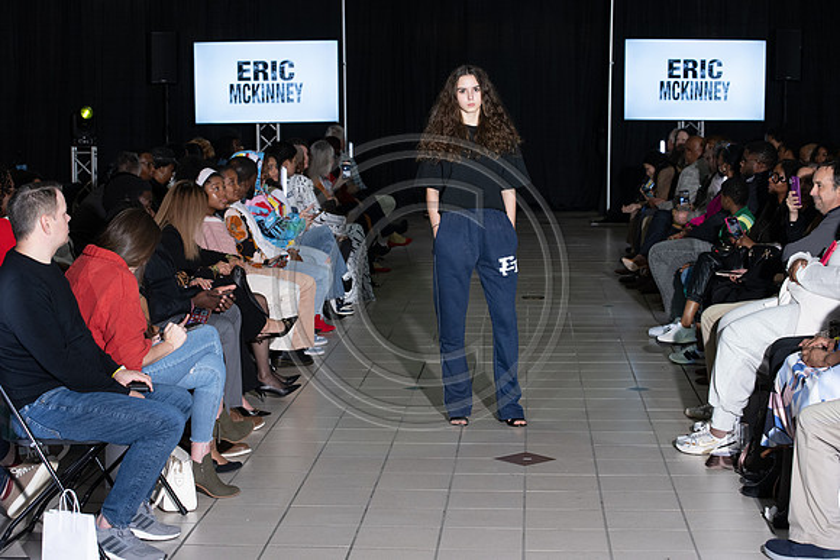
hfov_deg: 28.8
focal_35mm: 70
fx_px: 1634
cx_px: 420
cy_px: 280
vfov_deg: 19.5
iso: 1250
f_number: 5.6
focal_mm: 70
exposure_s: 1/160
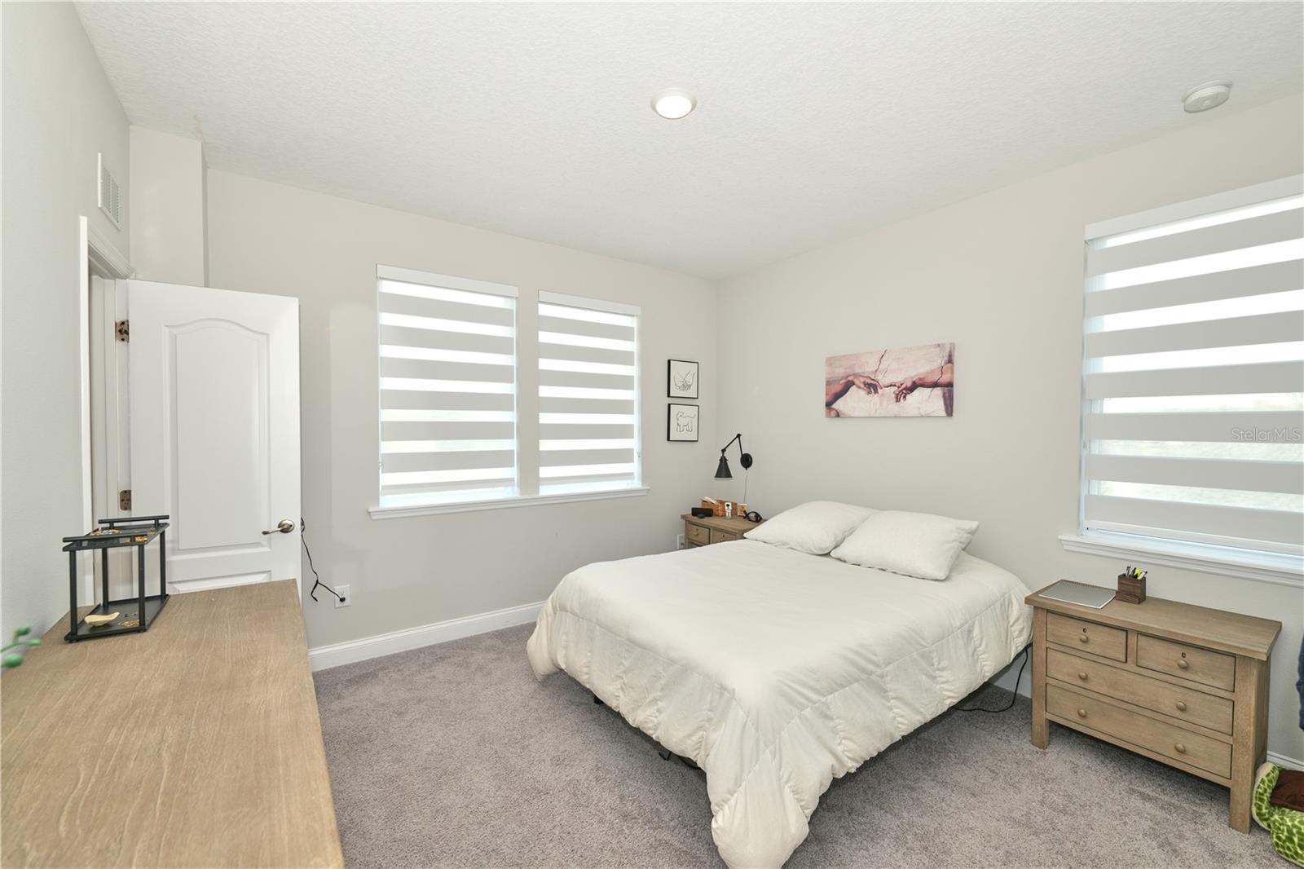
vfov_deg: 81.2
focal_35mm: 14
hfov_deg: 104.3
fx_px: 507
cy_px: 434
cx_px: 652
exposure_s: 1/200
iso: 400
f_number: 5.6
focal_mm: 14
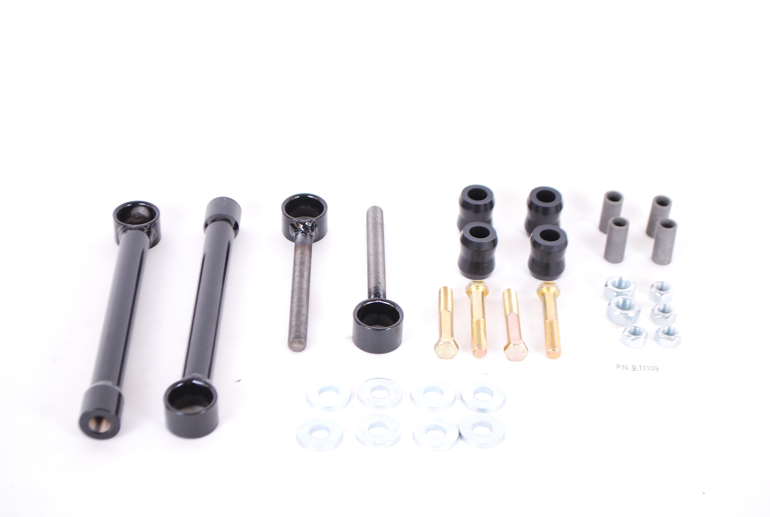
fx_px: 1543
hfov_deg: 28.0
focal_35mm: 72
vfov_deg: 19.0
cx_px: 385
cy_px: 258
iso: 250
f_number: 5.6
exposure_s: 1/30
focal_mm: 48
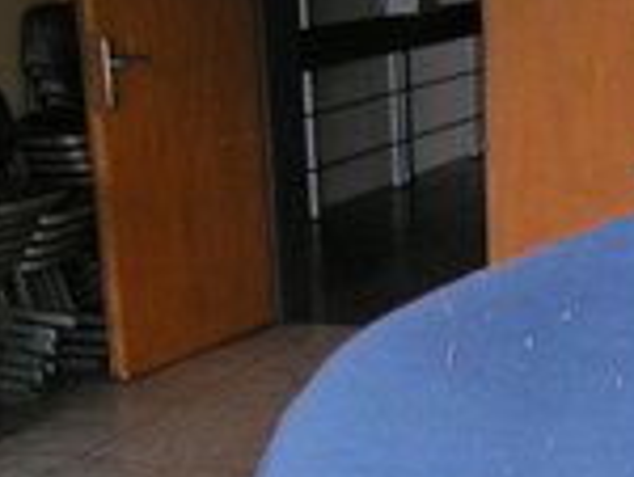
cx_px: 727
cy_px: 553
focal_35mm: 101
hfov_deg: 18.6
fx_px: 1853
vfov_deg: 14.3
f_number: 2.8
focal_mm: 5.8
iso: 64
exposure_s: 1/50
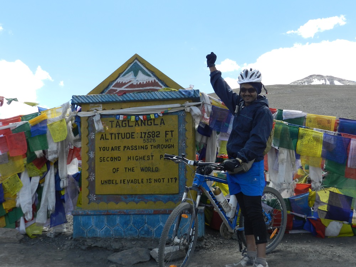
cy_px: 134
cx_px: 178
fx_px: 473
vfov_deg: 31.5
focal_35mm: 46
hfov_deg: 41.2
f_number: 4.2
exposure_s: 1/400
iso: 160
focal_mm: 8.1
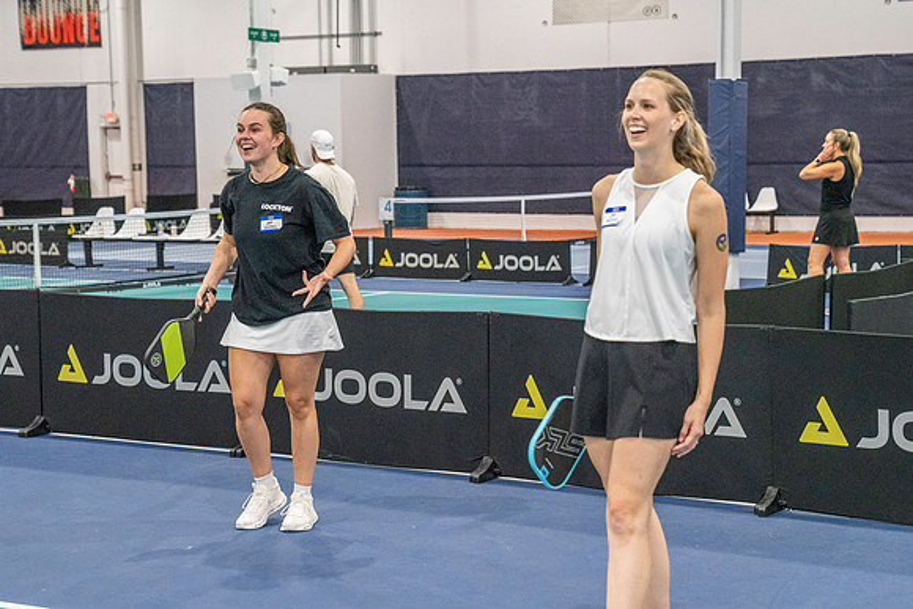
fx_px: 1840
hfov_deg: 27.9
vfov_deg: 18.8
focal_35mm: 73
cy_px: 325
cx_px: 467
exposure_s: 1/800
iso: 8000
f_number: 4
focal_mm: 59
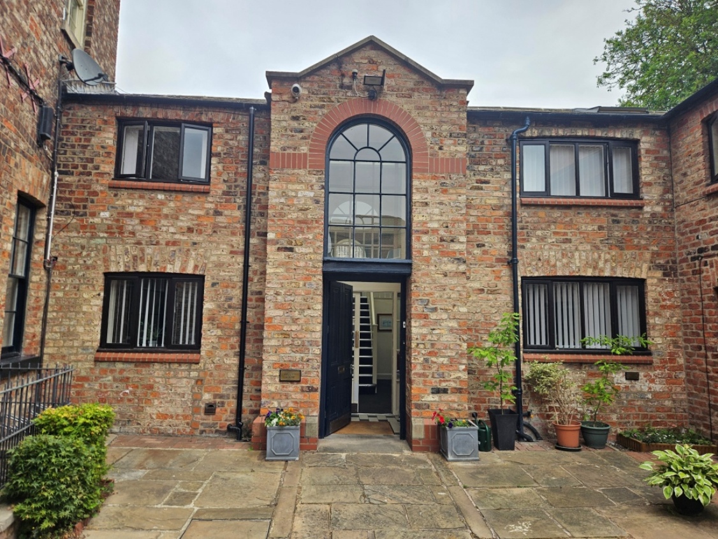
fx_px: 477
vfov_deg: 58.9
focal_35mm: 23
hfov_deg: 73.9
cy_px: 270
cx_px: 359
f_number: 1.8
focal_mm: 5.4
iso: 25
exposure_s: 1/321
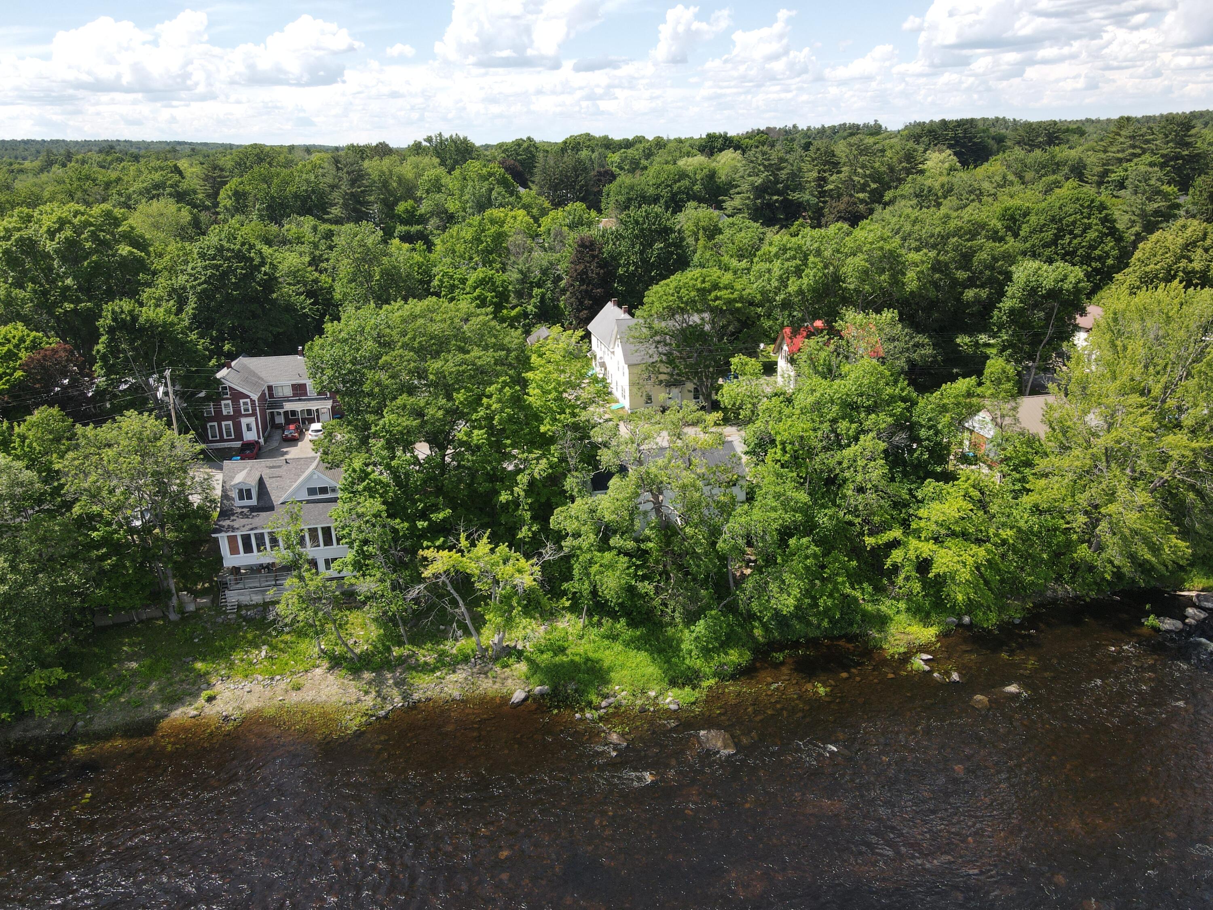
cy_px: 455
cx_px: 606
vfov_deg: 56.8
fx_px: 841
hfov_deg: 71.6
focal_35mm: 24
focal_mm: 4.5
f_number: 2.8
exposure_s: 1/400
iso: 100
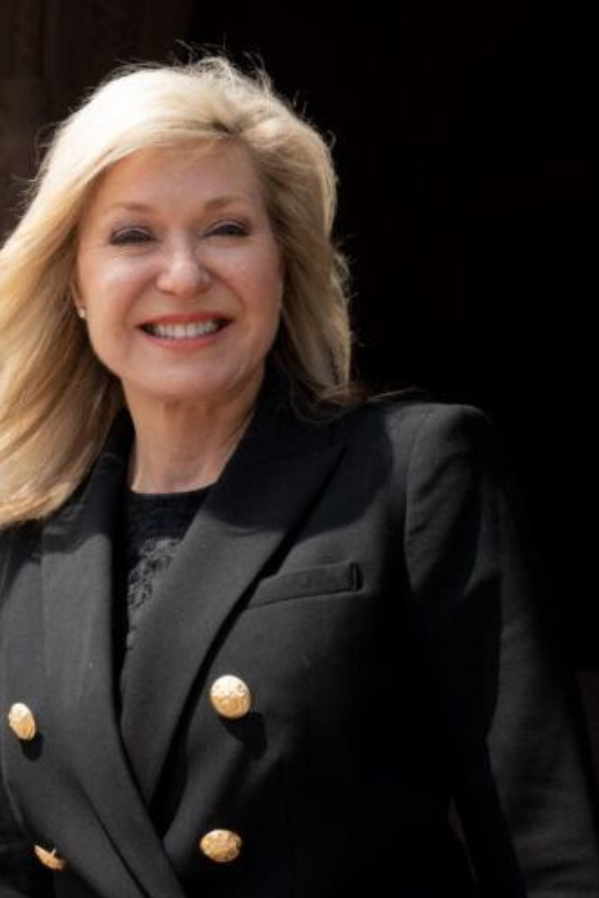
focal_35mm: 59
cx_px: 85
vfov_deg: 33.9
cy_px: 435
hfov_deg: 22.5
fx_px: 1472
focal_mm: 38
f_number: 5.6
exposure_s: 1/800
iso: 400
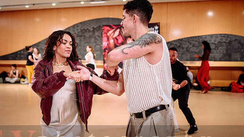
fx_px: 311
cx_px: 117
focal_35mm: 48
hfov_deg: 42.9
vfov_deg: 24.9
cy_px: 78
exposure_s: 1/320
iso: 1250
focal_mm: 28
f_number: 2
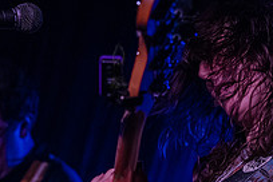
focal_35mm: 142
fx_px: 1077
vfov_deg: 9.6
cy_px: 195
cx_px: 118
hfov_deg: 14.4
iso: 16000
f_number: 3.2
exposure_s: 1/500
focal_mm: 50
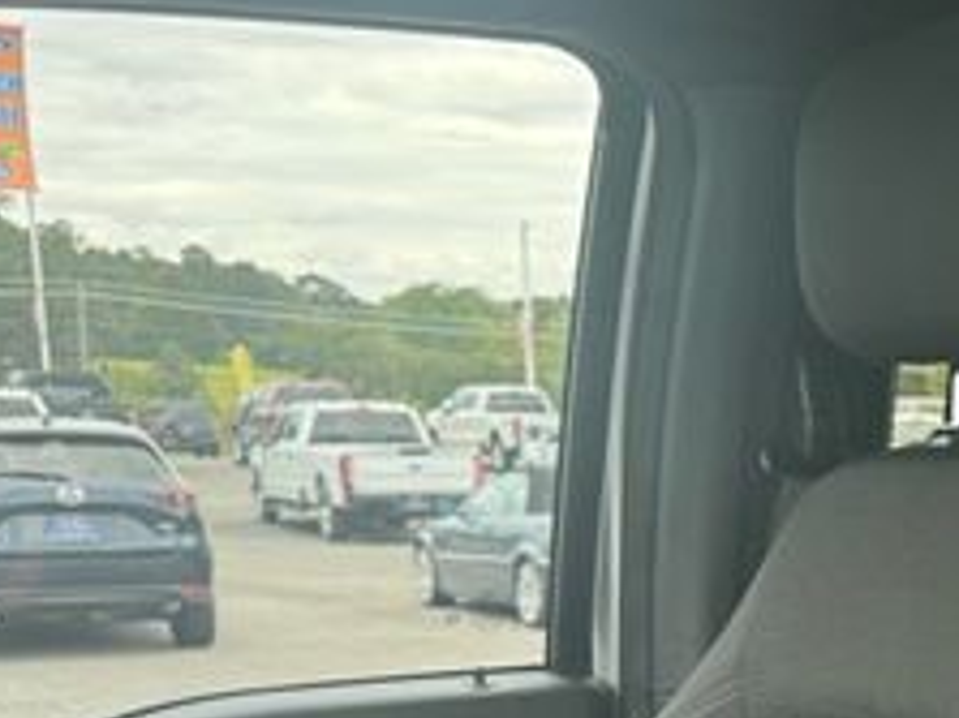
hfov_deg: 24.3
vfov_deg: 20.2
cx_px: 1282
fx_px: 1911
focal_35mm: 69
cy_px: 804
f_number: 1.78
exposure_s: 1/121
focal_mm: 6.76
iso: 125
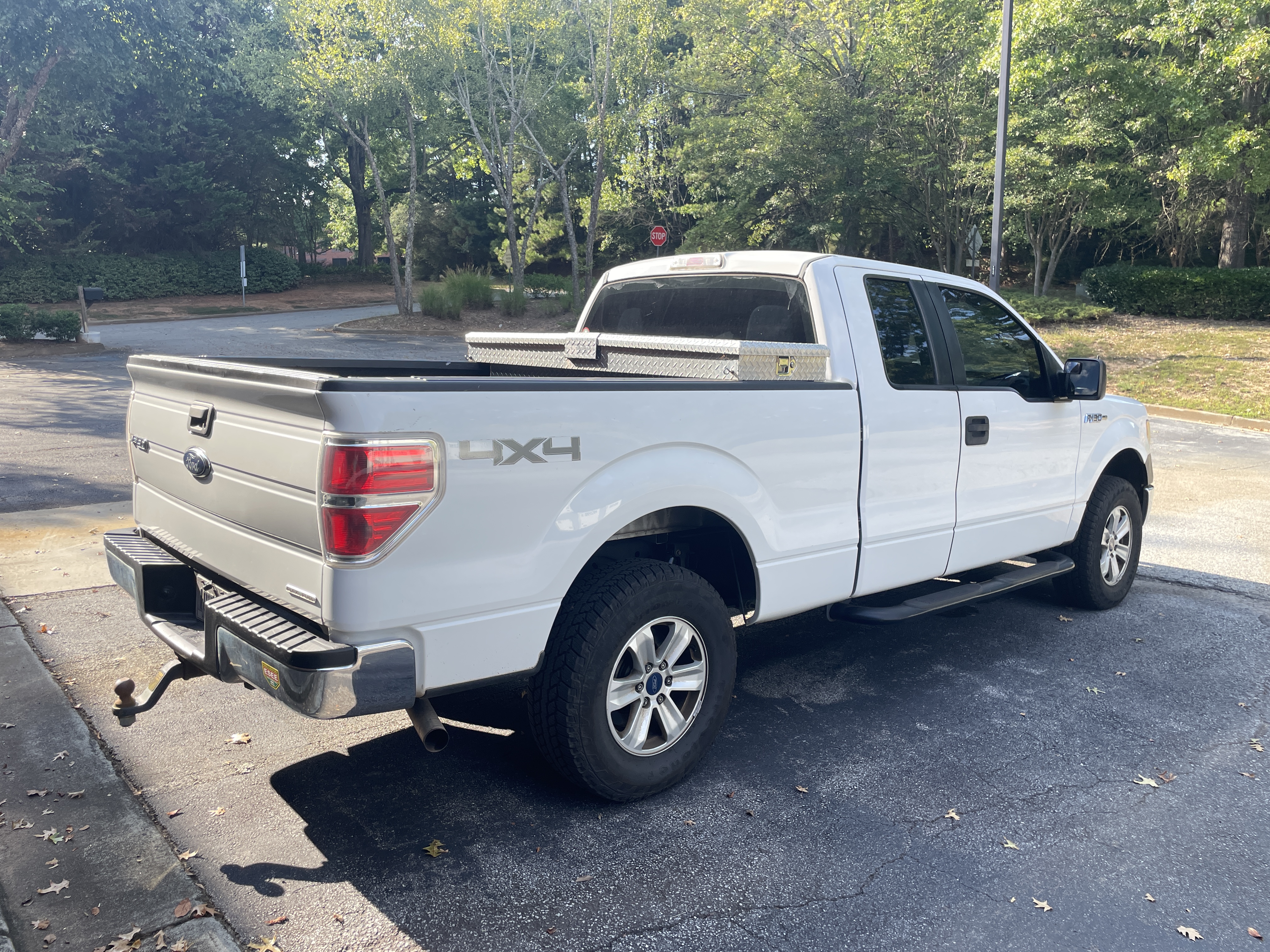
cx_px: 635
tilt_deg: -8.0
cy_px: 476
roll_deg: +0.8
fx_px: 954
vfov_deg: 53.1
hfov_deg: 67.3
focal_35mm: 26
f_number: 1.6
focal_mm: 4.2
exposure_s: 1/619
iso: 32
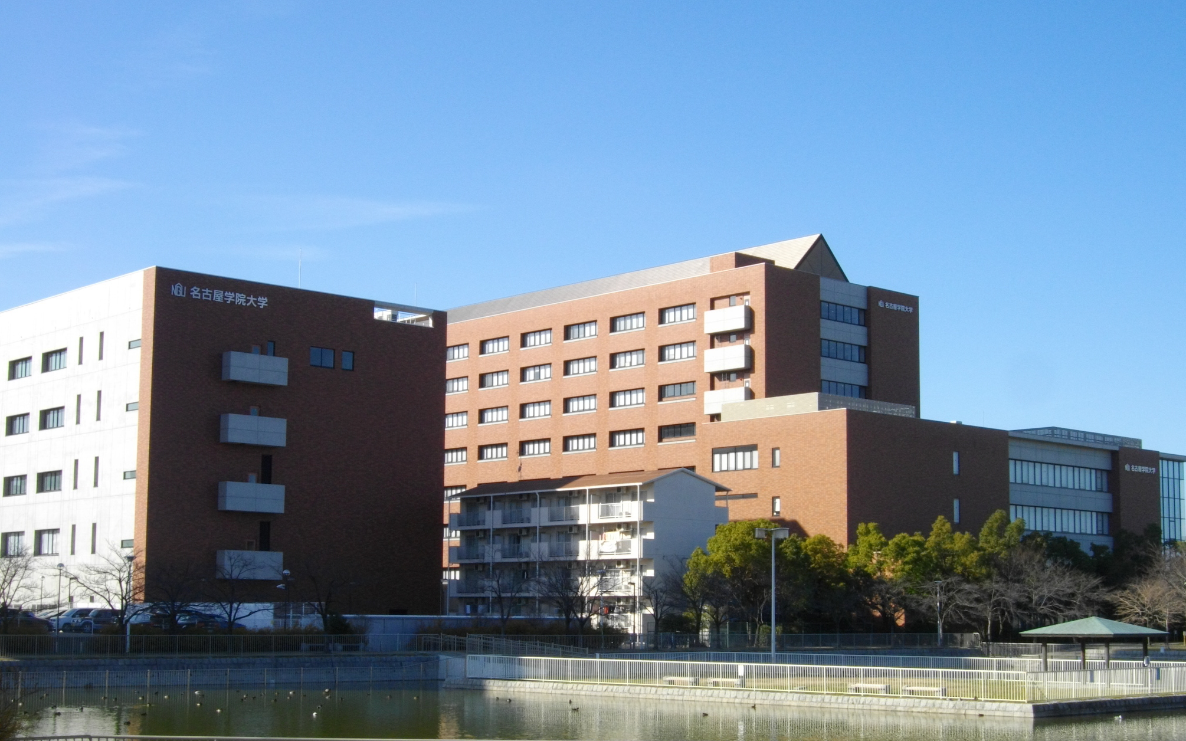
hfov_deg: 37.5
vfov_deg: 24.0
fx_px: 1745
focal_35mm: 54
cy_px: 403
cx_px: 603
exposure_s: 1/250
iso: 100
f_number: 7
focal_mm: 8.8
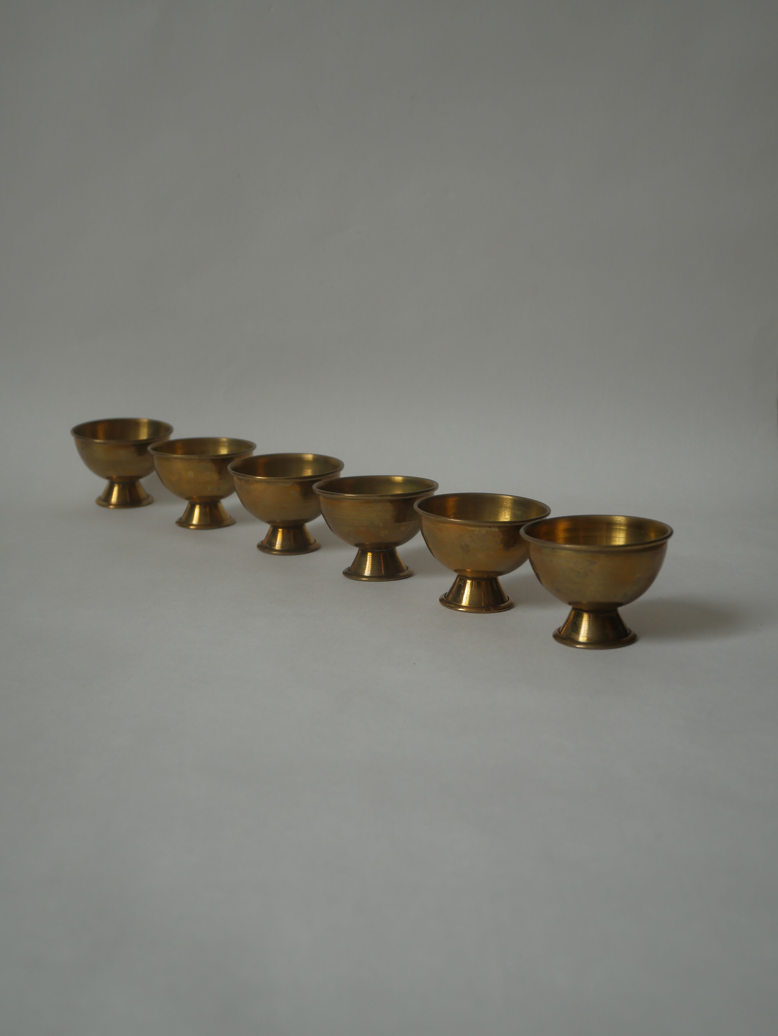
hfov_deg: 36.0
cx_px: 389
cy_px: 518
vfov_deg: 46.8
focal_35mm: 40
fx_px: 1198
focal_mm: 20
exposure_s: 1/60
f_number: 4.6
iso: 200
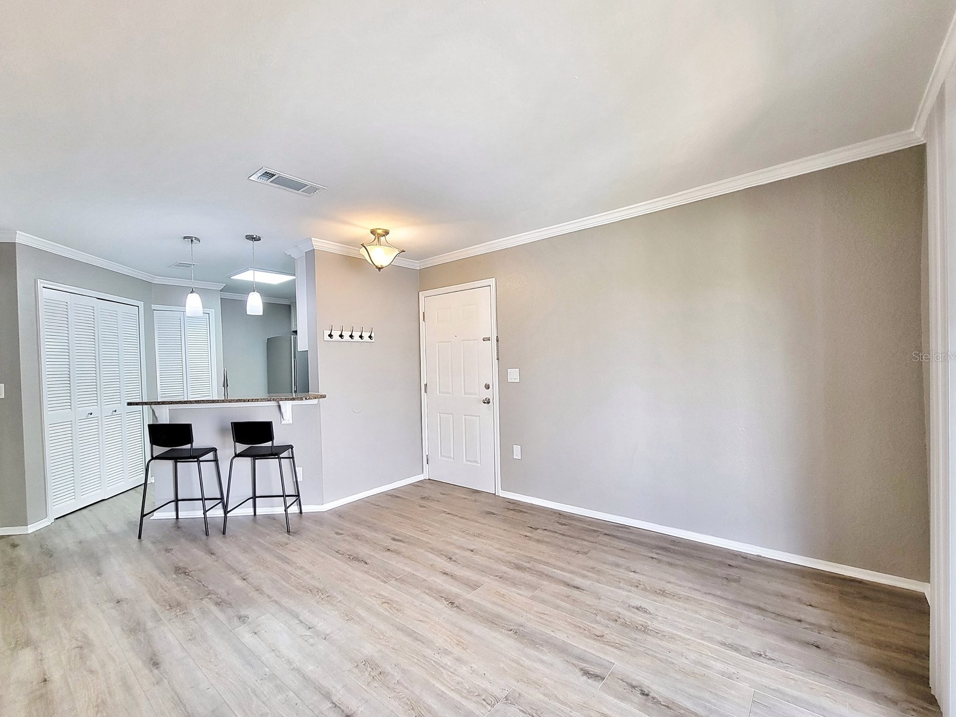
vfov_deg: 85.7
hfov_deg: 102.0
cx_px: 458
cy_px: 356
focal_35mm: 14
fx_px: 387
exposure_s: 1/60
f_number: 2.2
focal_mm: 2.2
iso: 160
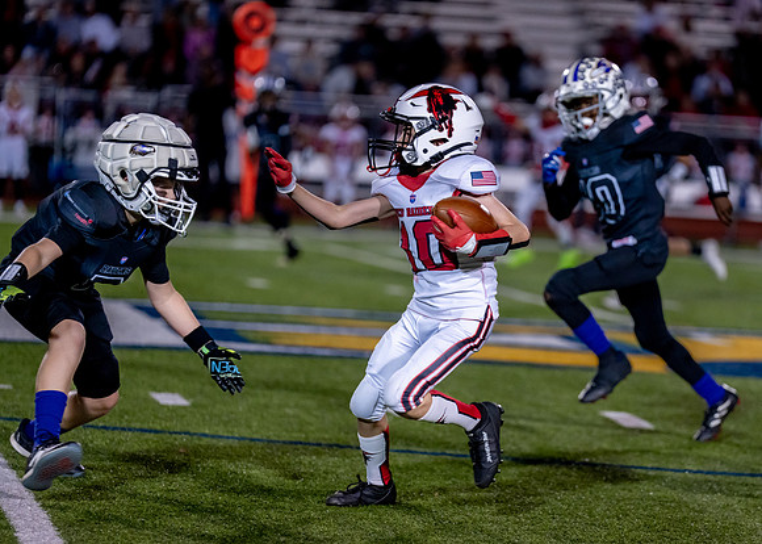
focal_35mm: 219
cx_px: 493
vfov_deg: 6.6
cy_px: 315
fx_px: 4734
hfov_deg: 9.2
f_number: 2.8
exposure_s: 1/1000
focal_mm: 173
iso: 1600
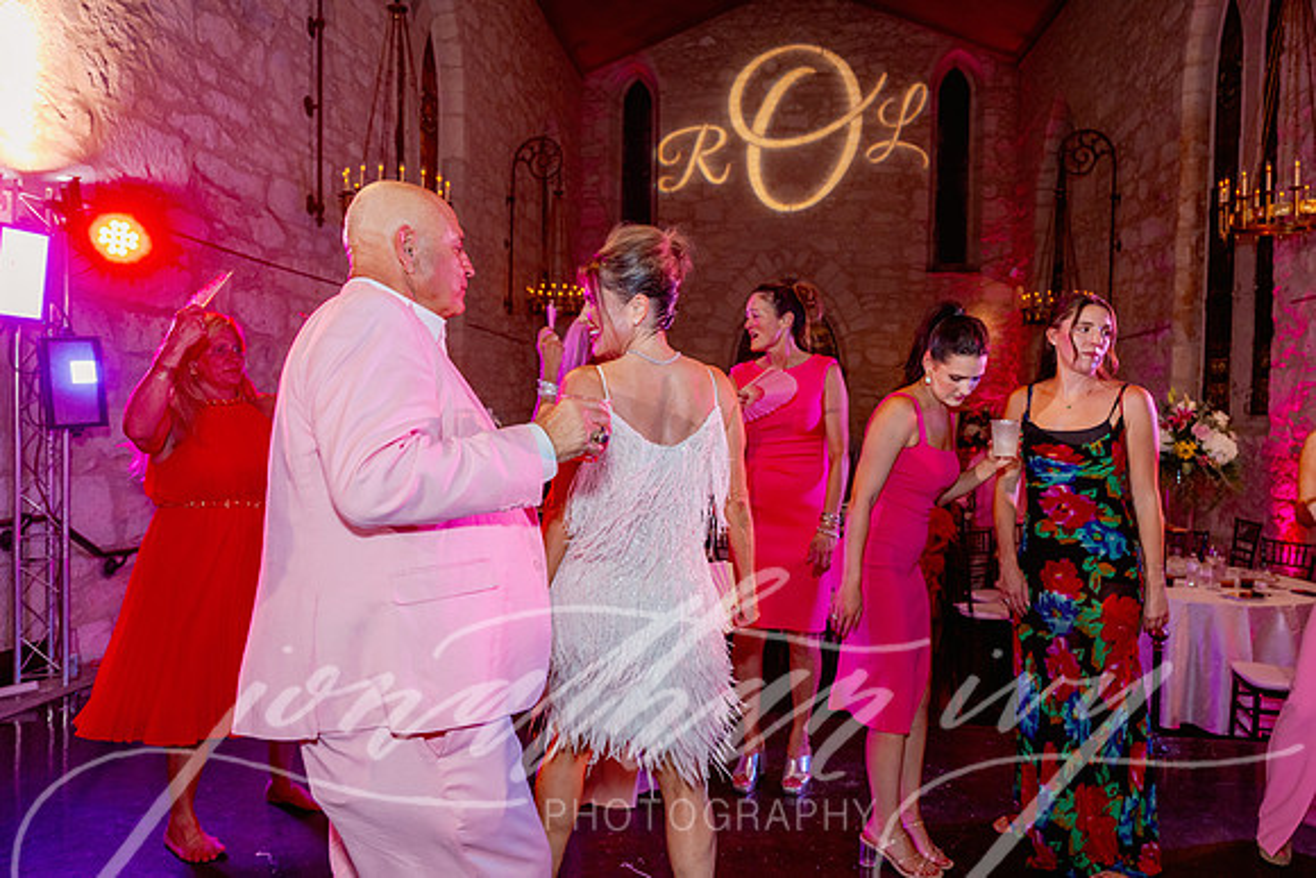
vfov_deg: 53.2
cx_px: 658
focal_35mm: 24
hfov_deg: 73.7
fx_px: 877
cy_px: 439
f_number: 3.5
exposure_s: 1/160
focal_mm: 24
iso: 1250
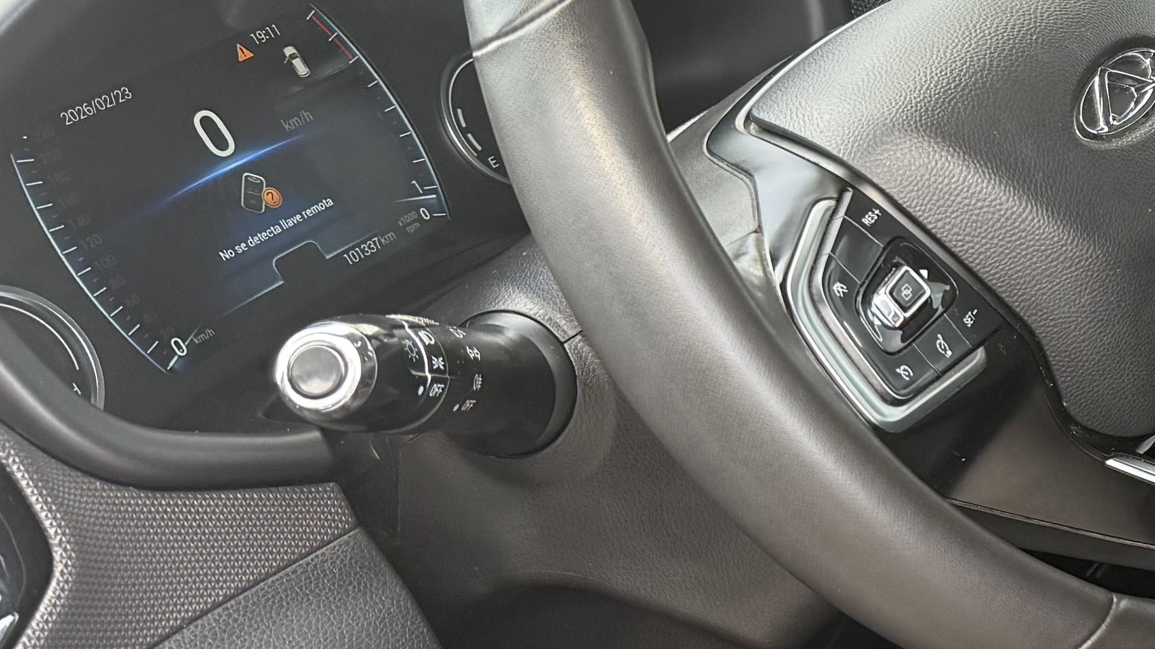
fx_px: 2450
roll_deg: +1.8
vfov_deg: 15.0
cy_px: 125
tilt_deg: -22.1
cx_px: 1691
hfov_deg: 22.3
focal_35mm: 80
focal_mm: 6.76
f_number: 1.78
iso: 125
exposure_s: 1/121
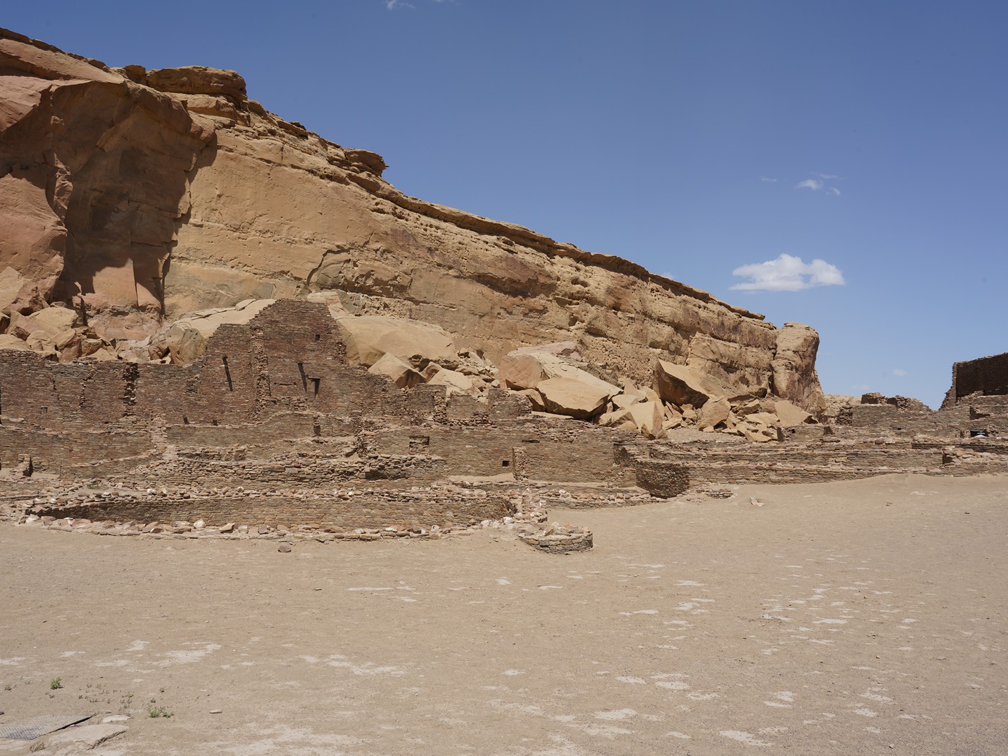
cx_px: 499
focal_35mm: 32
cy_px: 375
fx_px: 932
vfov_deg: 44.2
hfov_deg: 56.8
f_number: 18
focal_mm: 29
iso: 100
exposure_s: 1/100
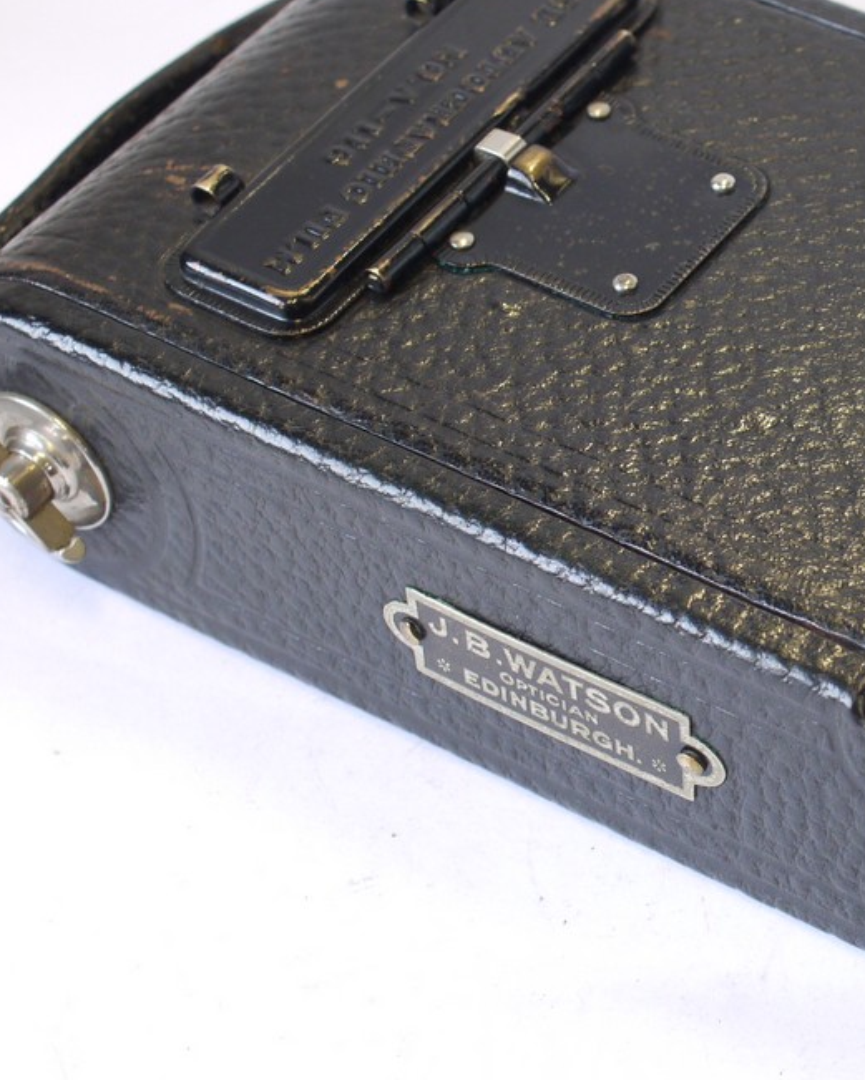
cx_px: 950
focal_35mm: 108
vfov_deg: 17.8
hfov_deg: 14.0
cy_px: 514
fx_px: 3455
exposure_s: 1/30
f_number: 6.3
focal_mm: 30
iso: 400
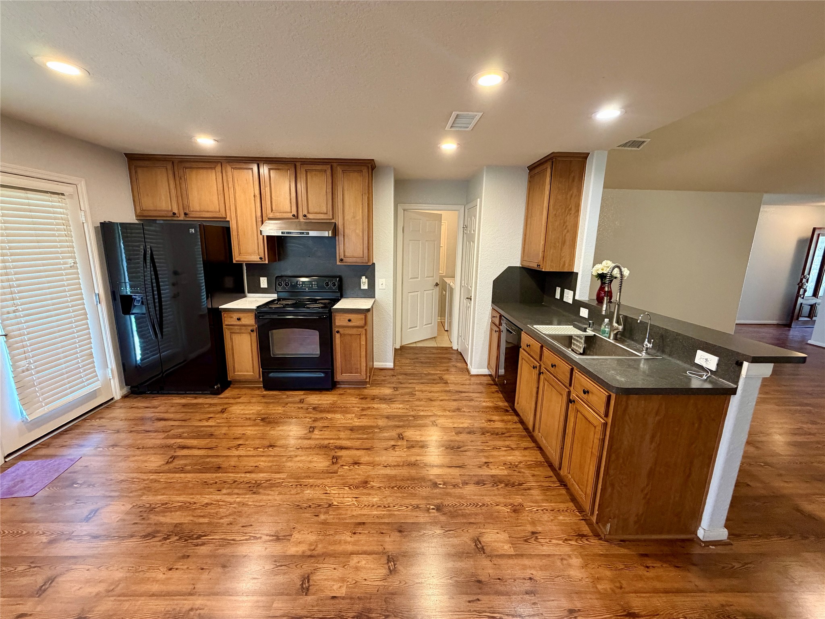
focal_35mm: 14
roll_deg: -0.6
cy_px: 310
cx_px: 412
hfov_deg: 102.1
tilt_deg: -11.8
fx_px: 334
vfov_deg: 85.7
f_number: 2.2
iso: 400
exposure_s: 1/60
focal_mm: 2.22
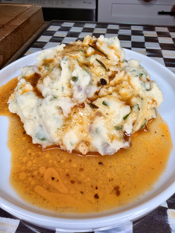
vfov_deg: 71.6
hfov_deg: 56.8
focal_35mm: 24
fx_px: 162
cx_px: 88
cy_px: 116
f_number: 2.2
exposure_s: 1/287
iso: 40
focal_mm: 2.22
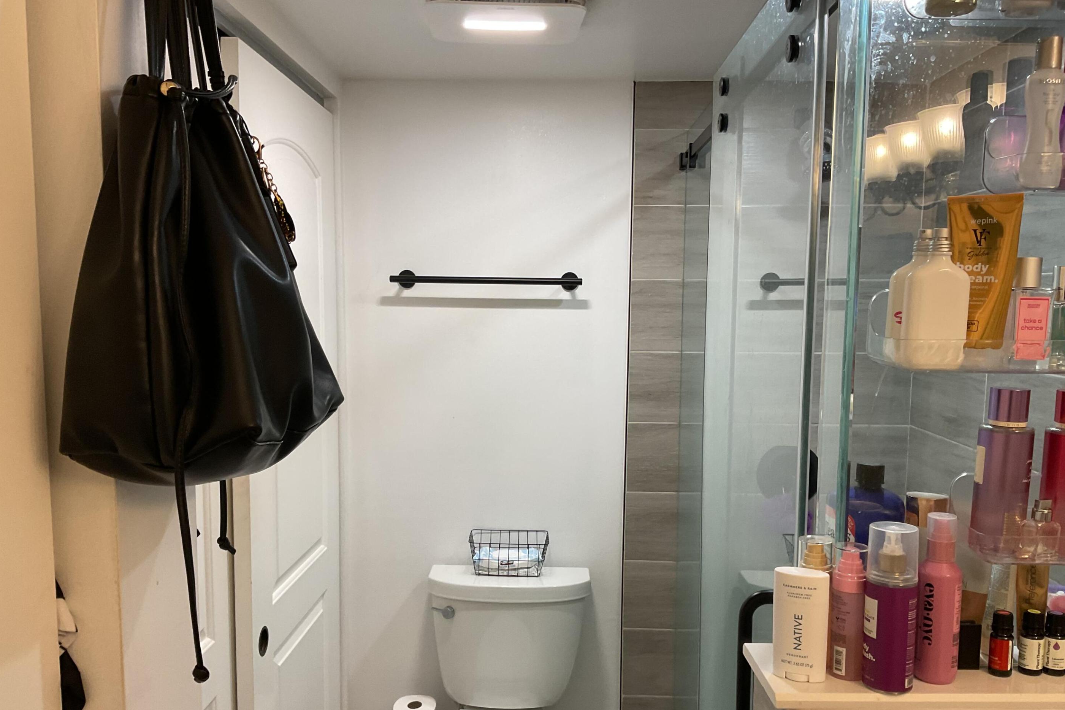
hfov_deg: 60.3
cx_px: 545
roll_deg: -0.8
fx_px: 917
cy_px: 399
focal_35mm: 31
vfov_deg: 42.2
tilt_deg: -7.4
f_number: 1.8
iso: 50
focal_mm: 3
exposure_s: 1/60
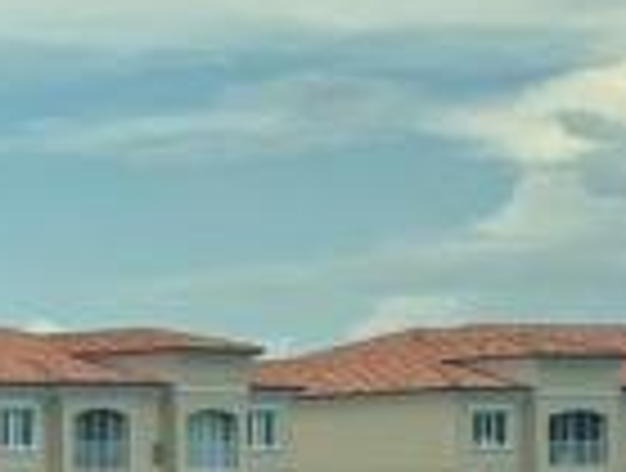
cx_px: -1396
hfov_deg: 8.6
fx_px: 3245
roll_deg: +0.4
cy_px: 548
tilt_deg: -0.8
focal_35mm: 179
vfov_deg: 8.3
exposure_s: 1/2710
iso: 50
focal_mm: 5.96
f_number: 1.6
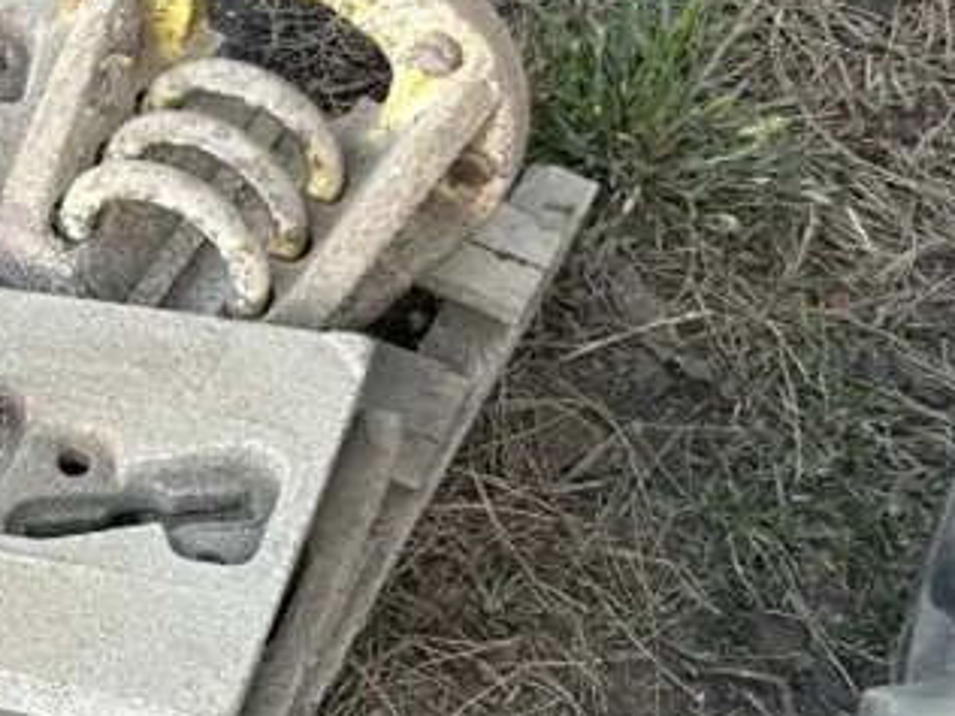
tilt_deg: -54.4
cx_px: -360
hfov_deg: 21.7
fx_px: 2179
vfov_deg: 18.6
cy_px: 468
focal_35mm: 79
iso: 50
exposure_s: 1/121
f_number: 1.5
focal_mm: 5.7
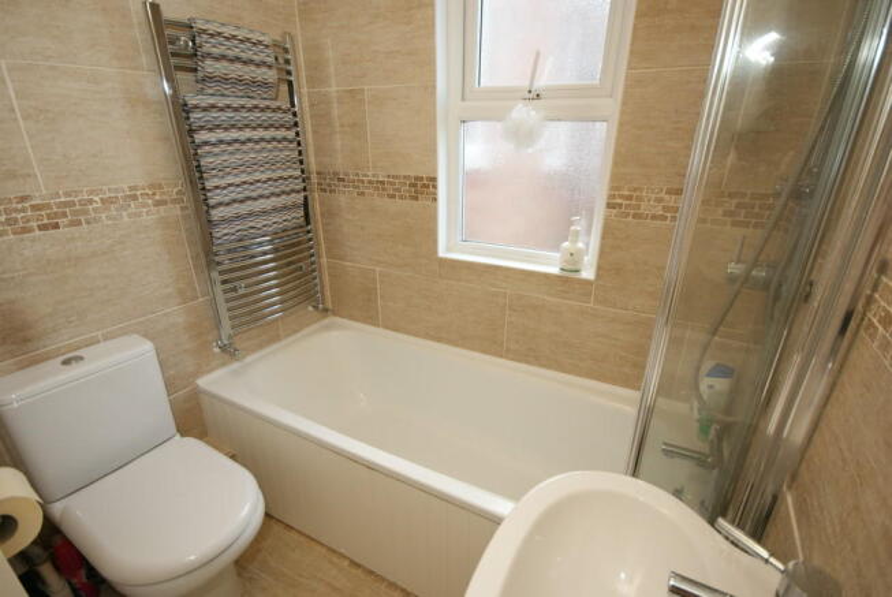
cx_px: 446
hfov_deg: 94.9
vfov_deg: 72.2
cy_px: 298
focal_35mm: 16
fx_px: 409
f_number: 5.6
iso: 400
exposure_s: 1/60
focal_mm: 11
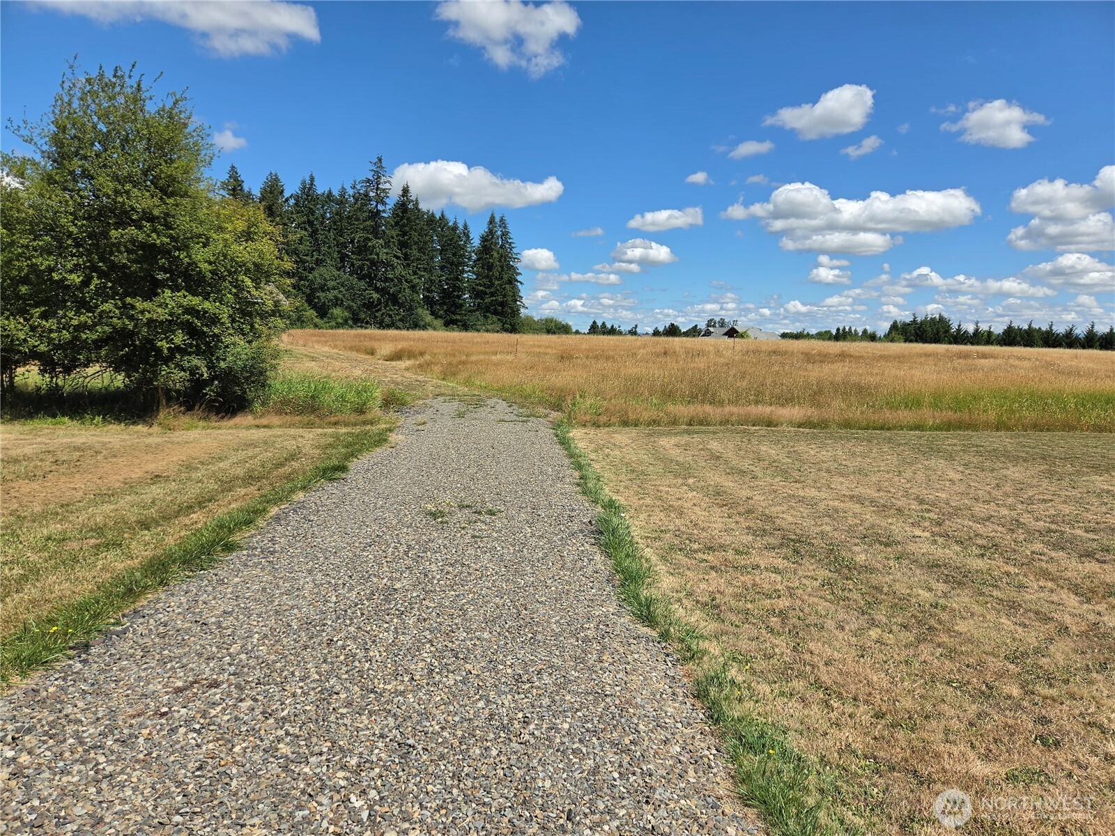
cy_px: 418
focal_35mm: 23
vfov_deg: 58.9
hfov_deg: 73.9
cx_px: 558
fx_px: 741
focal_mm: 5.4
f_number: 1.8
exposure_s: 1/5002
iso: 80
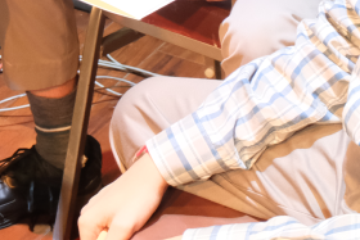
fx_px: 1501
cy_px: -253
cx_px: 14
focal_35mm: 150
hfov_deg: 13.5
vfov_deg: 8.6
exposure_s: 1/50
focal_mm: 23.5
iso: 3200
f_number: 4.4
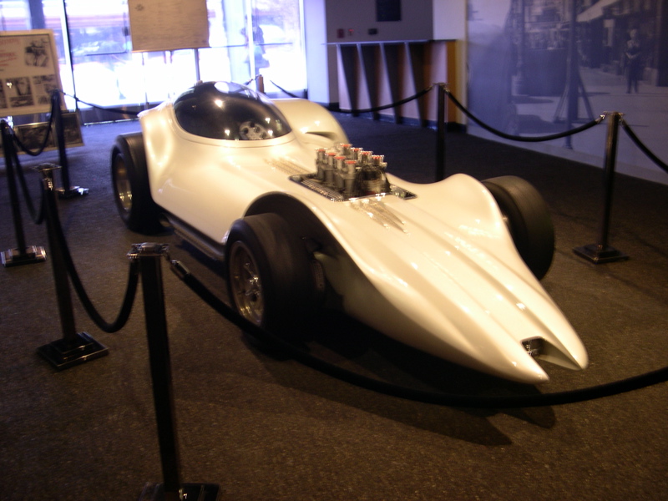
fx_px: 733
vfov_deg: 37.7
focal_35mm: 38
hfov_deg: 49.0
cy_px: 250
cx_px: 334
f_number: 2.8
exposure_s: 1/5
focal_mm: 8
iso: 111
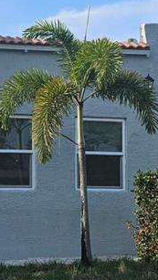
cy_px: 163
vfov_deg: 21.8
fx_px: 729
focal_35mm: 98
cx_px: 73
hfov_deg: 12.4
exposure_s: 1/1195
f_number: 1.8
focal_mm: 5.4
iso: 25
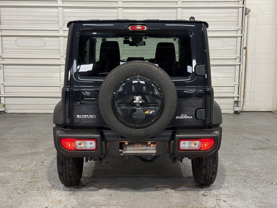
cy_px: 104
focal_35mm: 48
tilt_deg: -8.8
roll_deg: -0.9
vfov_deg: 30.3
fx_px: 384
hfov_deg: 39.7
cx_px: 138
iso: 160
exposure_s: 1/60
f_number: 1.78
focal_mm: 6.76
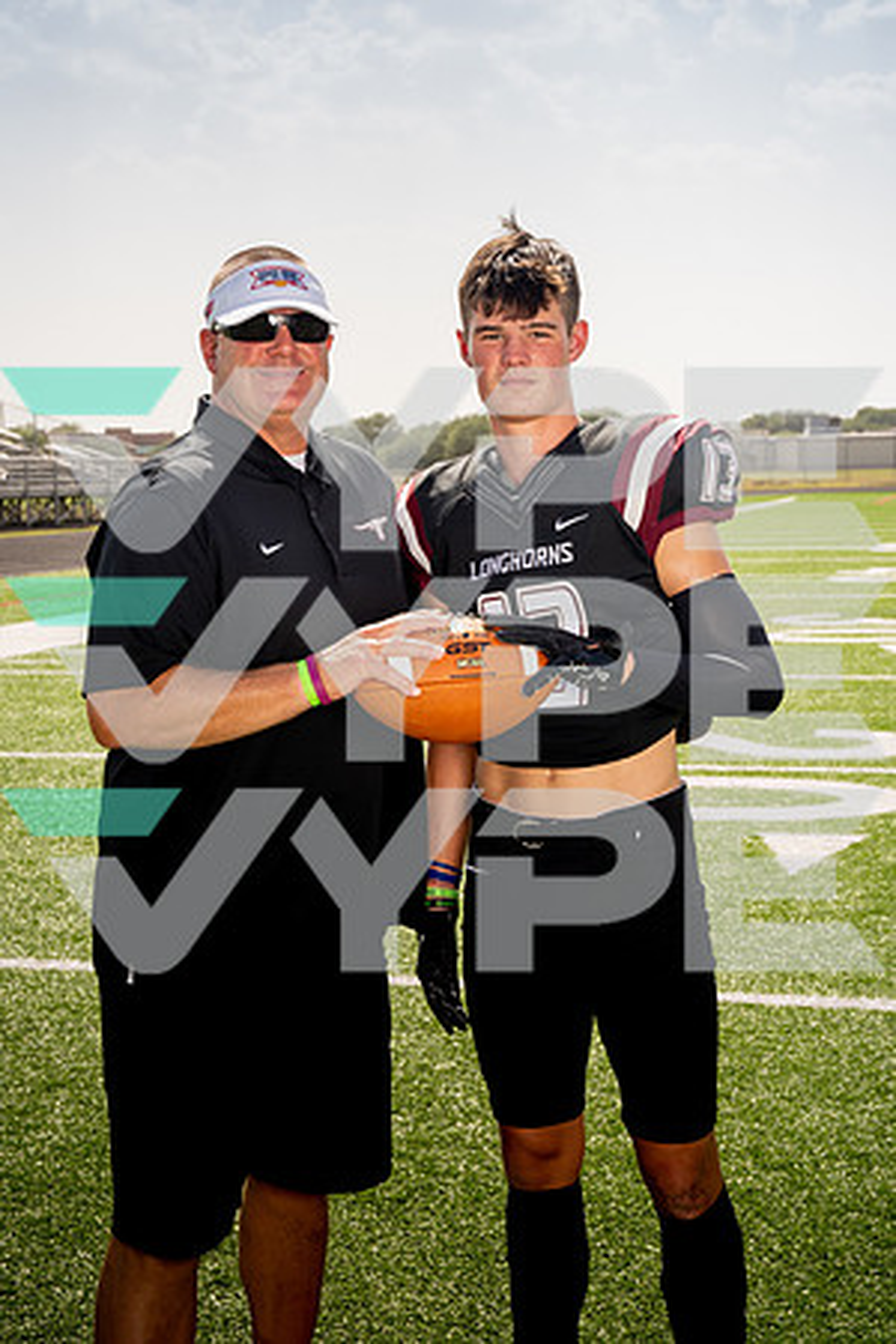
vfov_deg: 36.9
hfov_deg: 25.1
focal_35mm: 54
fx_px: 2016
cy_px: 672
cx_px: 448
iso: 100
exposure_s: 1/250
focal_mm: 54
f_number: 8
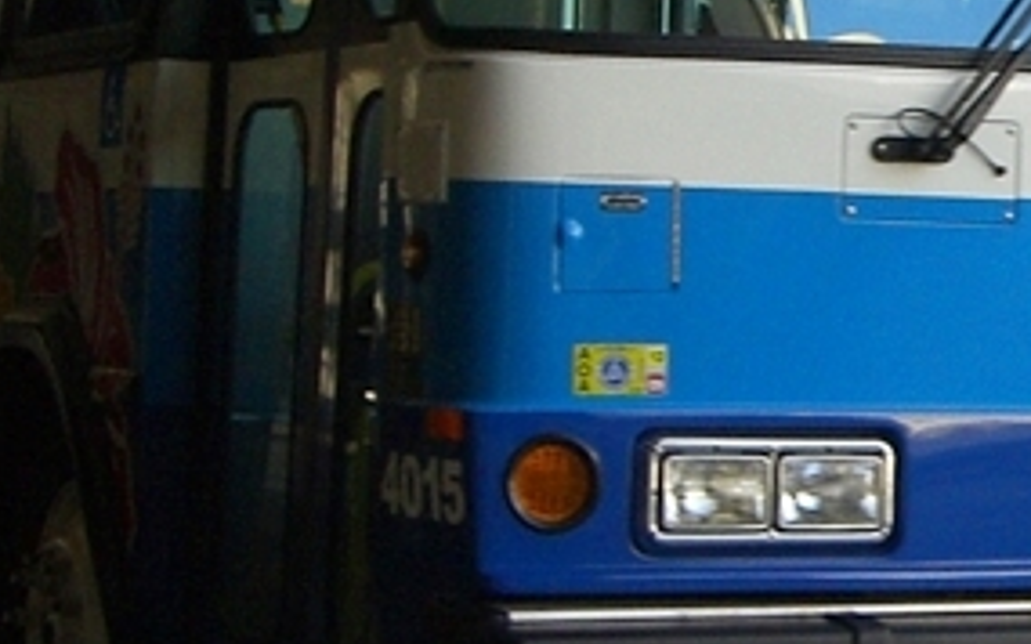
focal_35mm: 140
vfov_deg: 9.4
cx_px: 1375
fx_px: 3933
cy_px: 199
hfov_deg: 14.3
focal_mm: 7.6
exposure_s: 1/125
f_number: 3
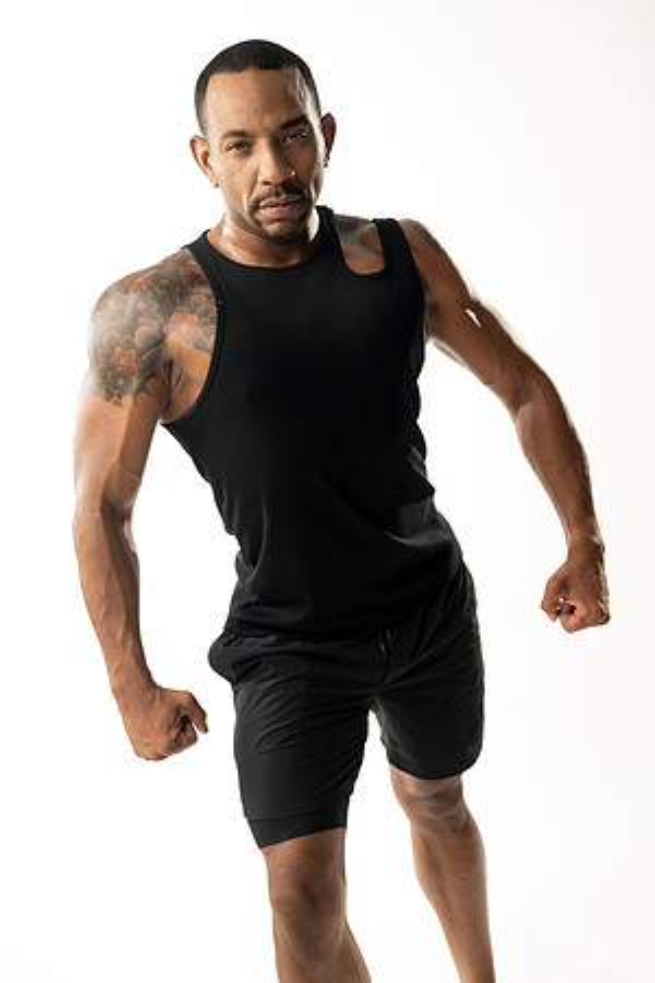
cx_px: 328
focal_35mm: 50
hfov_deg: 27.0
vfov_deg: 39.6
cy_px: 492
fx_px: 1364
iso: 800
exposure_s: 1/80
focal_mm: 50
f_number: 3.2
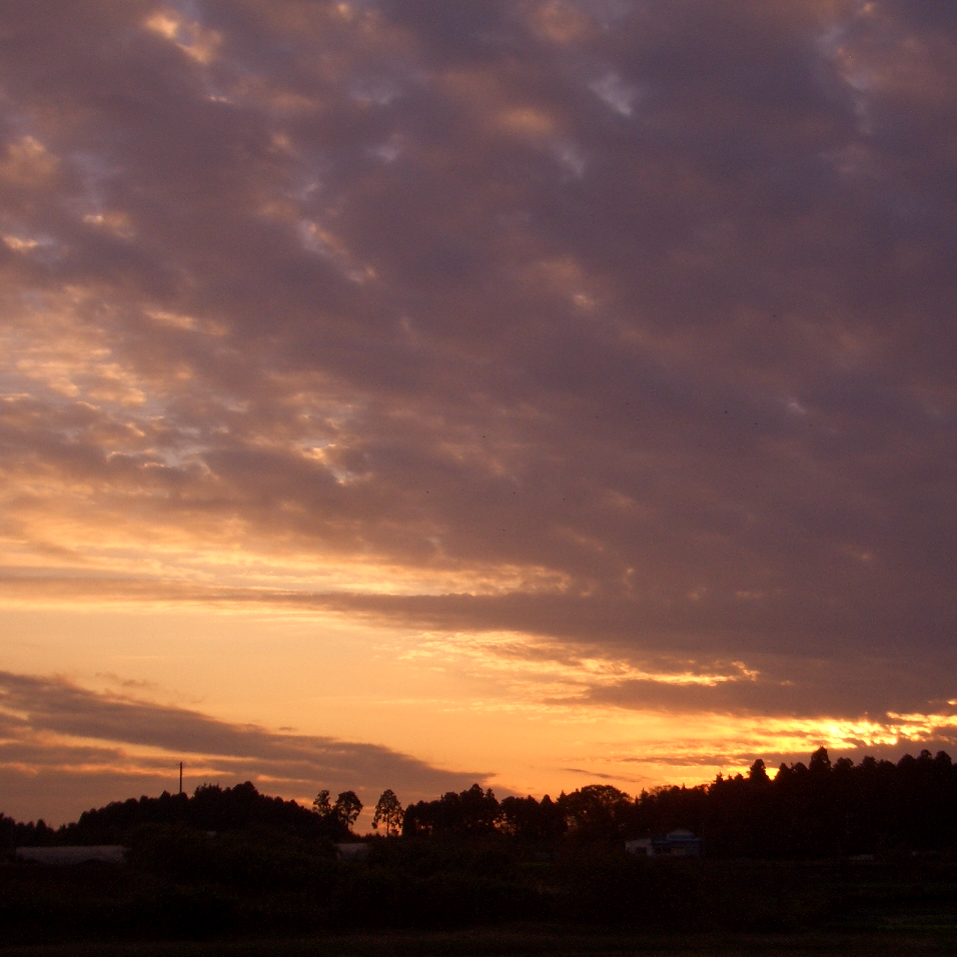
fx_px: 1814
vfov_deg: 29.6
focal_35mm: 58
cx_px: 447
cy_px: 477
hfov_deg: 29.5
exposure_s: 1/200
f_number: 5
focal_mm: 8.2
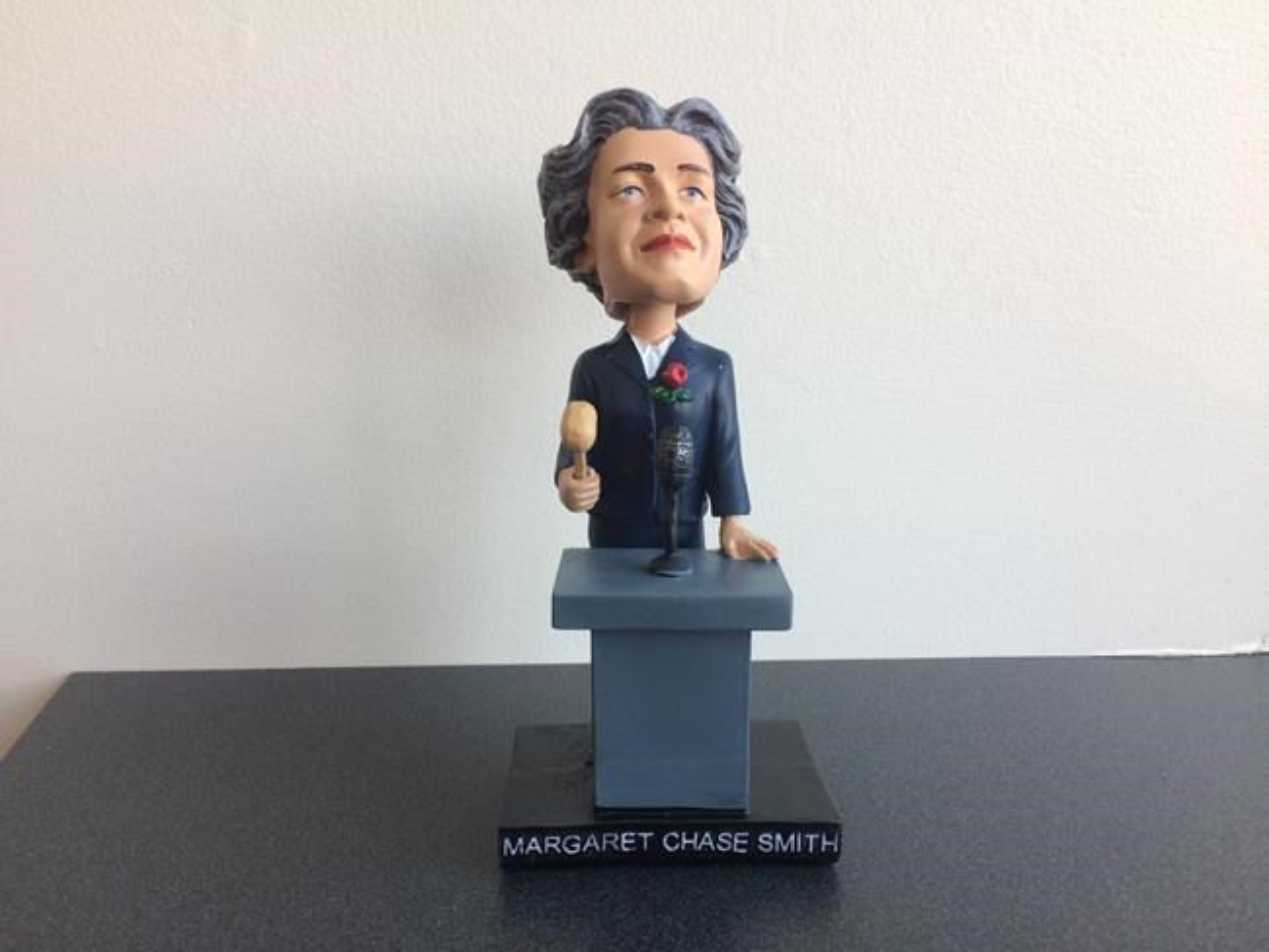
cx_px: 634
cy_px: 476
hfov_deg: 61.6
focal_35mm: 29
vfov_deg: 48.3
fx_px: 1064
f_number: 2.2
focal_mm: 4.15
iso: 40
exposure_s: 1/120
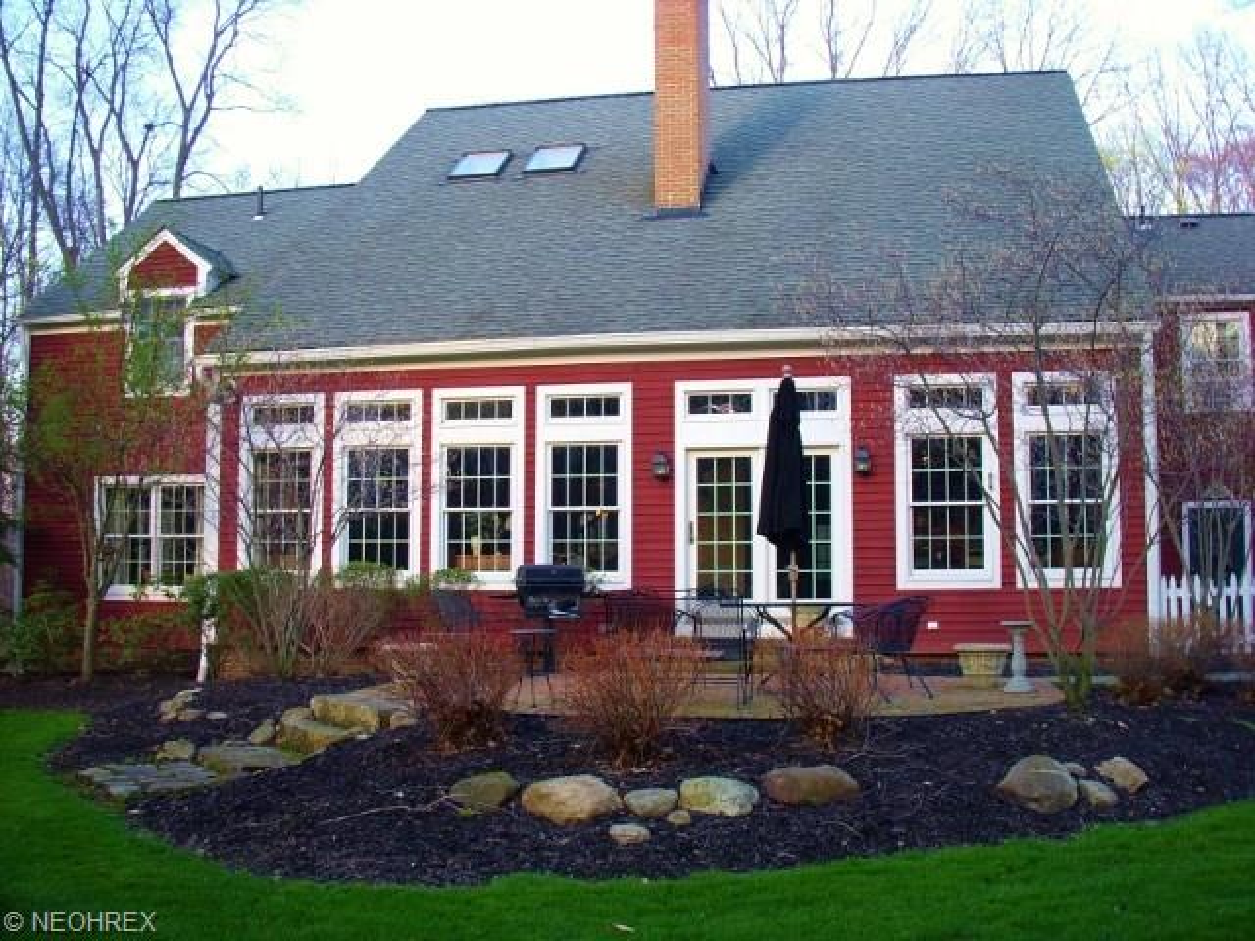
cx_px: 628
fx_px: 1378
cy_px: 470
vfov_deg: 37.7
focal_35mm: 38
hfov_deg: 49.0
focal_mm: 6.3
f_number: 3.3
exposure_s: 1/80
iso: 100
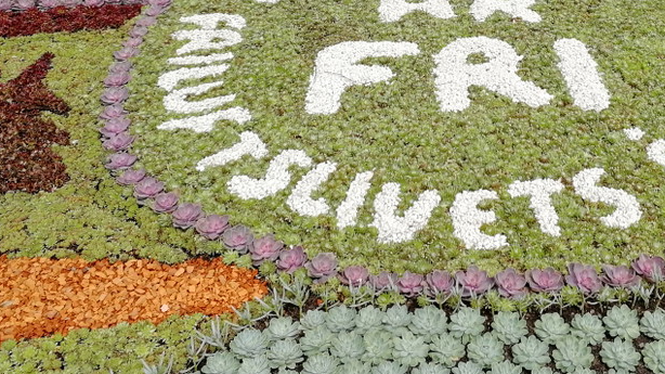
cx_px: 457
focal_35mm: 46
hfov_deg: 43.8
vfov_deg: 24.9
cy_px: 17
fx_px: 811
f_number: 2.2
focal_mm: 3.95
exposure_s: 1/625
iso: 50
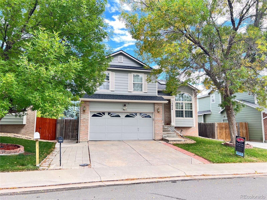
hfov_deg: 67.3
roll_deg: -0.3
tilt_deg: +6.5
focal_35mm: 26
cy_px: 100
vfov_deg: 53.1
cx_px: 134
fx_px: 201
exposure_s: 1/389
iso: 50
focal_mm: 5.7
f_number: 1.5
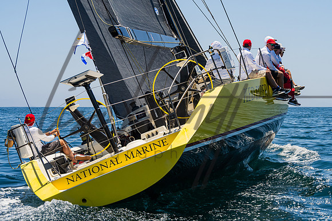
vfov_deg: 15.5
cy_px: 98
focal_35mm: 88
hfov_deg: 23.0
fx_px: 813
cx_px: 209
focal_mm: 70
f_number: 8
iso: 500
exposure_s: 1/2000
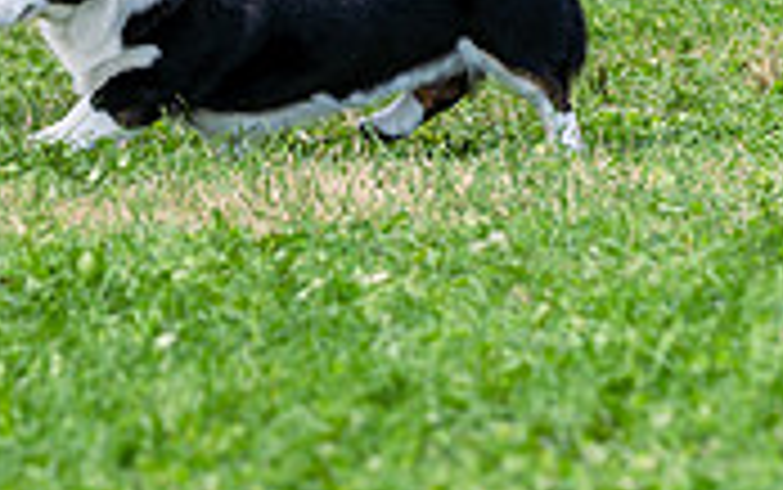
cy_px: -409
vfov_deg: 2.4
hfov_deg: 3.8
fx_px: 11680
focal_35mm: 547
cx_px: 25
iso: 100
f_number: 3.5
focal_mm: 138
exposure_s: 1/1000
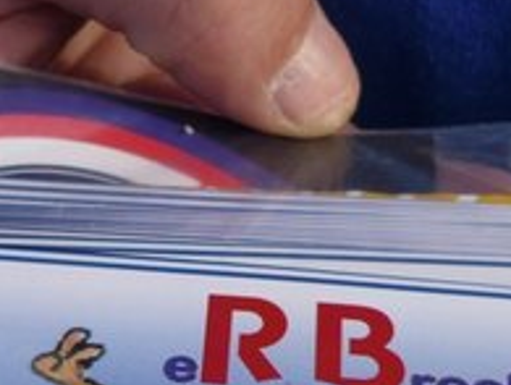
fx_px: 1331
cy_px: 409
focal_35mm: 90
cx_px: 227
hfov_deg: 21.7
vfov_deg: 16.1
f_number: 2.8
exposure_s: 1/800
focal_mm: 5.5
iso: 80
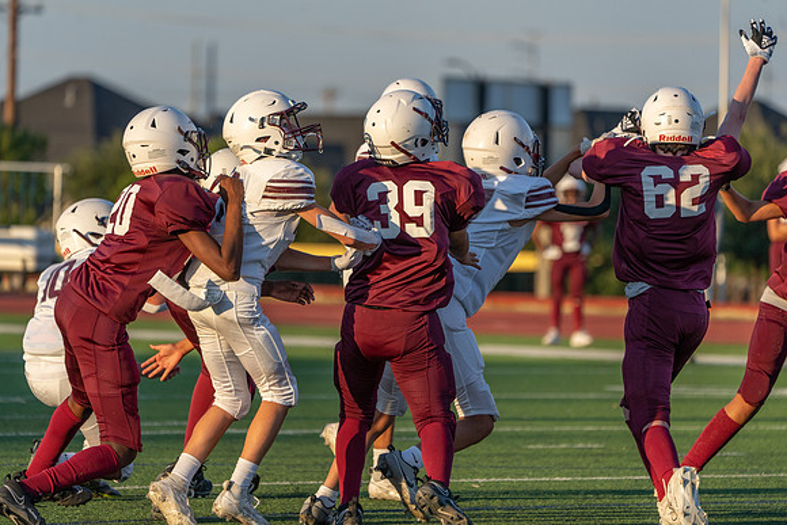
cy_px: 262
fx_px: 6822
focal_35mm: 312
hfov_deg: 6.6
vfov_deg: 4.4
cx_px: 394
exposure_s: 1/1000
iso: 320
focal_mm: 312
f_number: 5.6
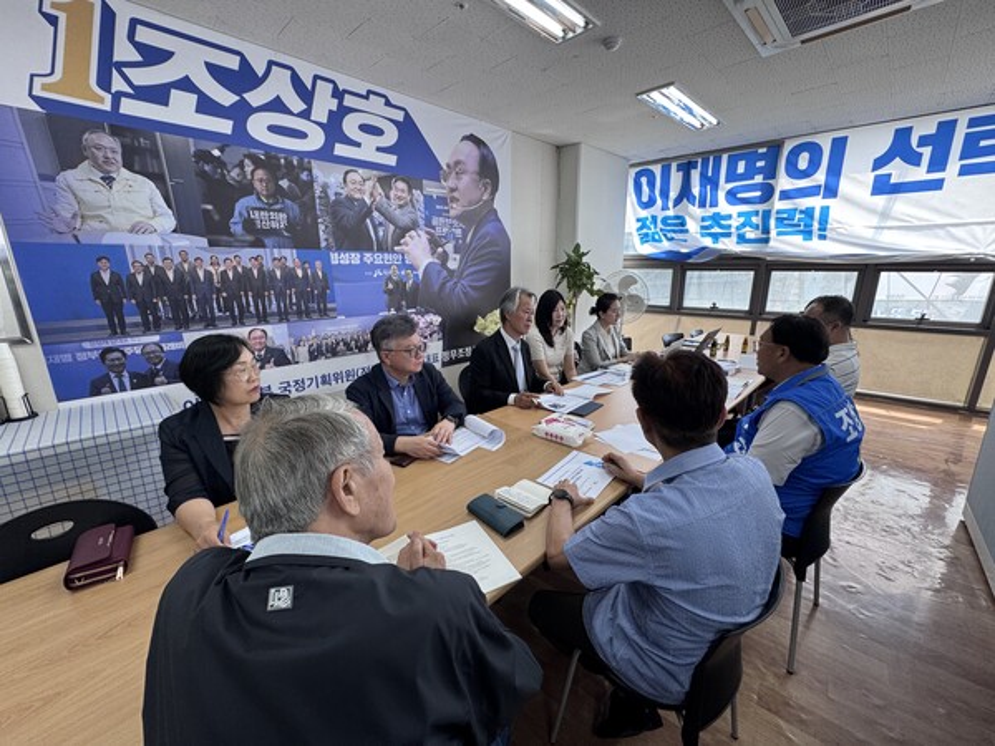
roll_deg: +1.0
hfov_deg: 102.1
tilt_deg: -13.5
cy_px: 373
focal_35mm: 14
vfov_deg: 85.7
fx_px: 402
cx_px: 498
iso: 125
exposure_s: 1/120
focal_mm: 2.22
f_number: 2.2
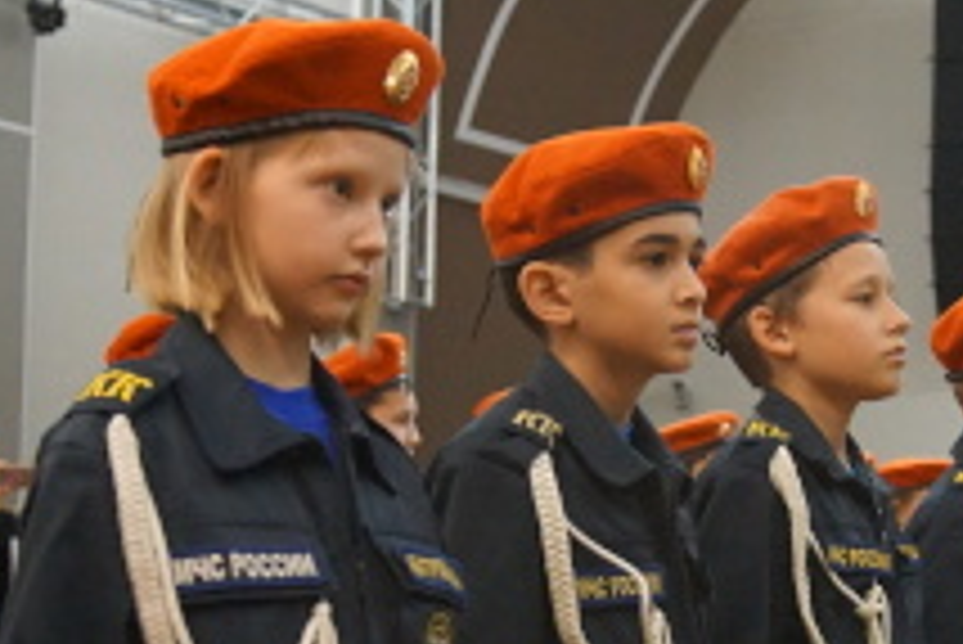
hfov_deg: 23.9
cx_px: 716
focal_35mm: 84
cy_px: 554
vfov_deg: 16.1
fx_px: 2248
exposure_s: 1/160
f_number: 2.5
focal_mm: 20
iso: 3200
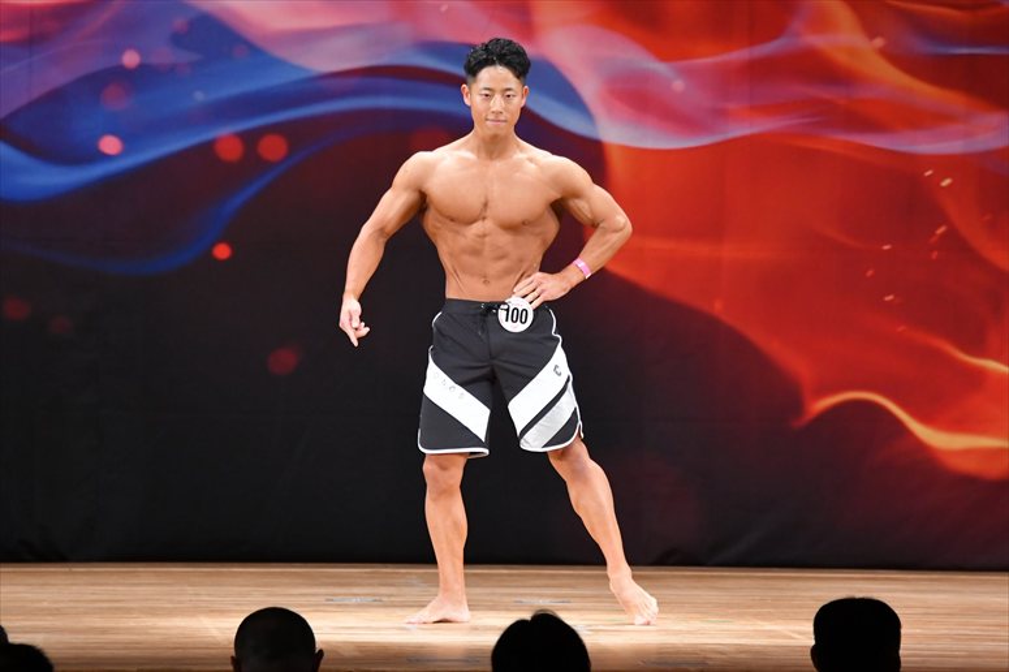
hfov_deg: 8.1
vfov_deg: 5.4
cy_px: 336
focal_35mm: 255
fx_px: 7144
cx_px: 504
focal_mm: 170
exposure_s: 1/400
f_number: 5.6
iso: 3200
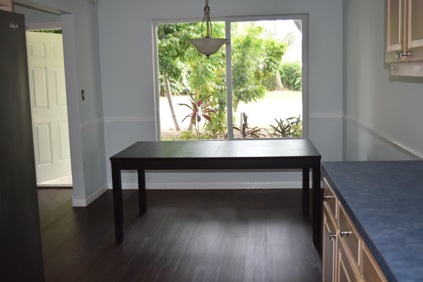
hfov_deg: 46.4
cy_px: 141
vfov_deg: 31.9
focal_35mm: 42
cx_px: 212
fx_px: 493
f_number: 4.5
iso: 800
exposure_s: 1/80
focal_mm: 28
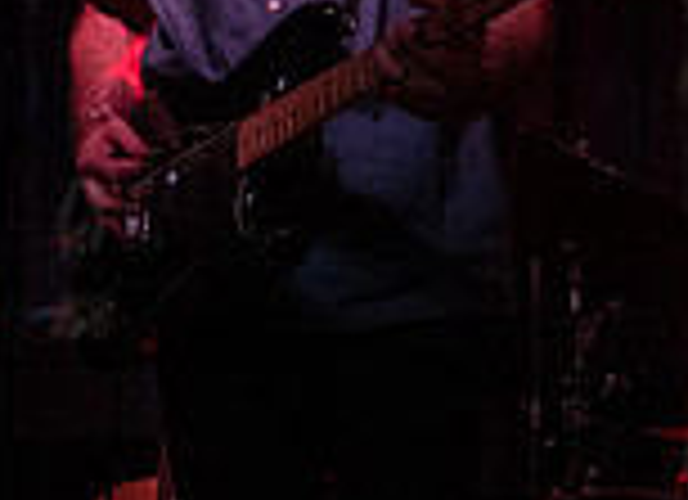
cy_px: 28
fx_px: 2004
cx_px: 537
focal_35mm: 102
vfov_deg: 14.0
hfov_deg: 19.3
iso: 8000
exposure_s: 1/320
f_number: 3.5
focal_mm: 24
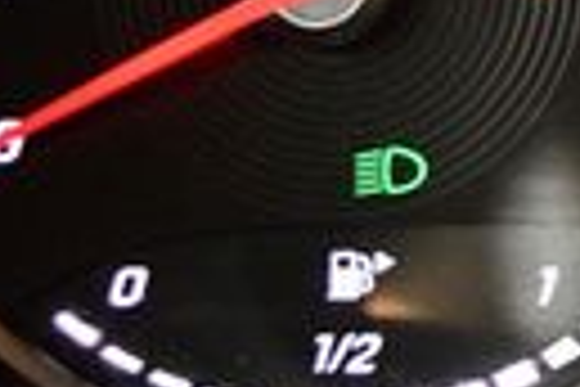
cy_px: -72
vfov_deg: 7.6
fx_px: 2868
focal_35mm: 178
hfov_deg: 10.4
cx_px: 1272
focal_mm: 24
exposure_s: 1/60
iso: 3200
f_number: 4
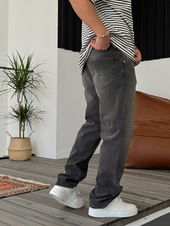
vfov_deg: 39.7
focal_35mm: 48
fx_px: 314
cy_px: 113
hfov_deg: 30.3
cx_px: 85
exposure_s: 1/120
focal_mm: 6.86
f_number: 1.8
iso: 64
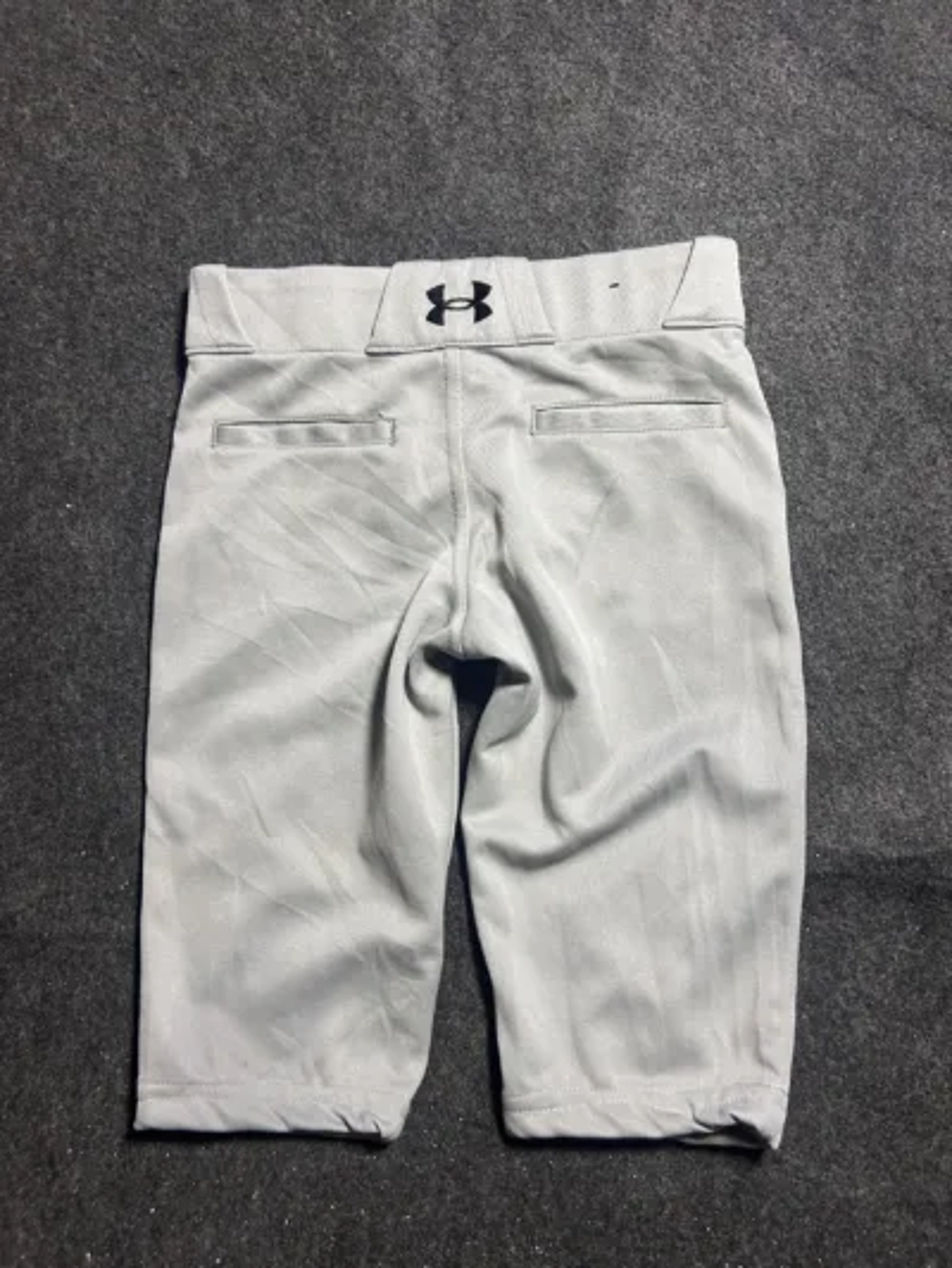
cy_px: 634
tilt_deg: -57.5
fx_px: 953
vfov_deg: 67.3
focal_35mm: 26
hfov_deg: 53.1
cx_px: 476
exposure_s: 1/50
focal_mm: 5.7
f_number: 1.5
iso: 160
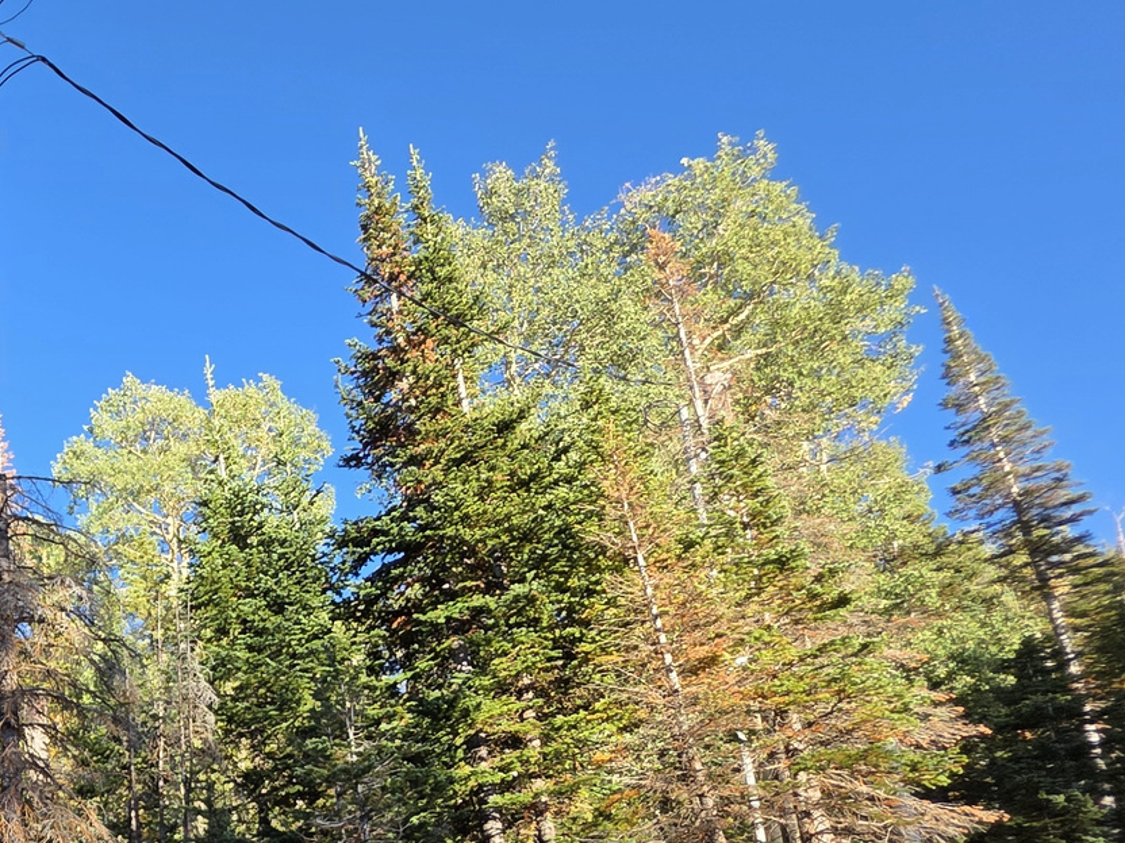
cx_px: -227
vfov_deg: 38.4
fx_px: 1040
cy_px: 874
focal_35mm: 32
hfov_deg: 40.1
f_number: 1.9
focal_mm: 2.2
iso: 40
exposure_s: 1/515
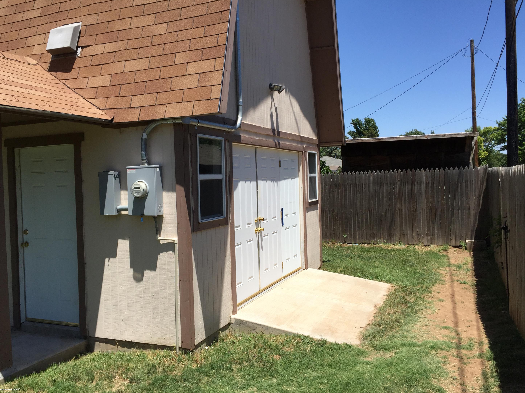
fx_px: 455
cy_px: 199
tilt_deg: -2.2
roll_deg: +1.6
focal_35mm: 30
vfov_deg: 46.8
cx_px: 258
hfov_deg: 60.0
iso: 32
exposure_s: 1/2198
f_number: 2.2
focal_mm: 4.15
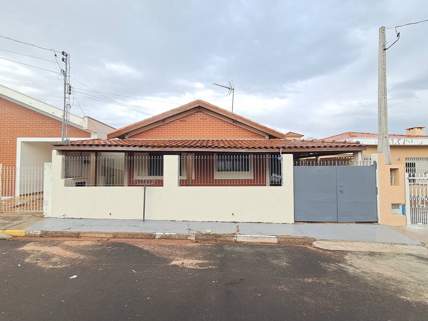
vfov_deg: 78.1
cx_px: 214
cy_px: 160
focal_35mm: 16
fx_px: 198
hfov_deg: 94.5
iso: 40
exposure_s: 1/125
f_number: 2.2
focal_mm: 1.64
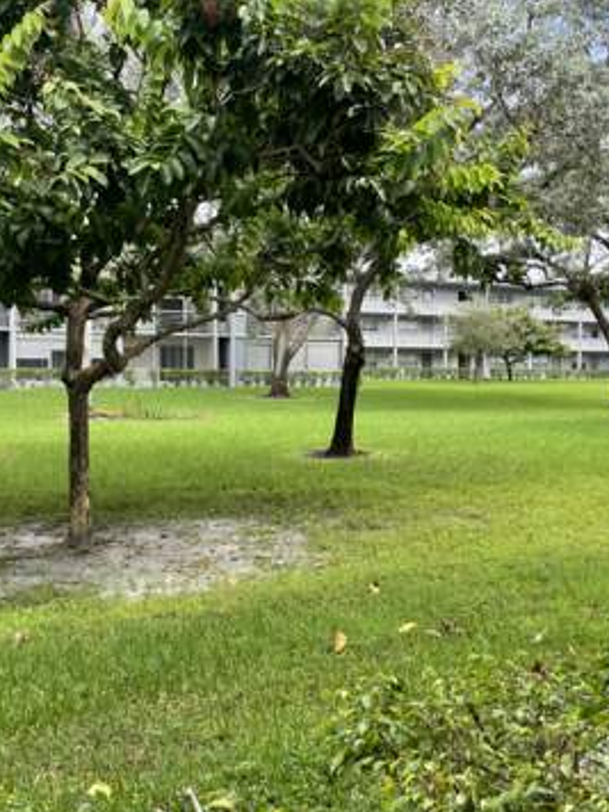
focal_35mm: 35
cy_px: 407
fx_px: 821
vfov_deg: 52.6
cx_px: 344
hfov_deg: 40.6
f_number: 1.6
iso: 32
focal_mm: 4.2
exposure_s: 1/764
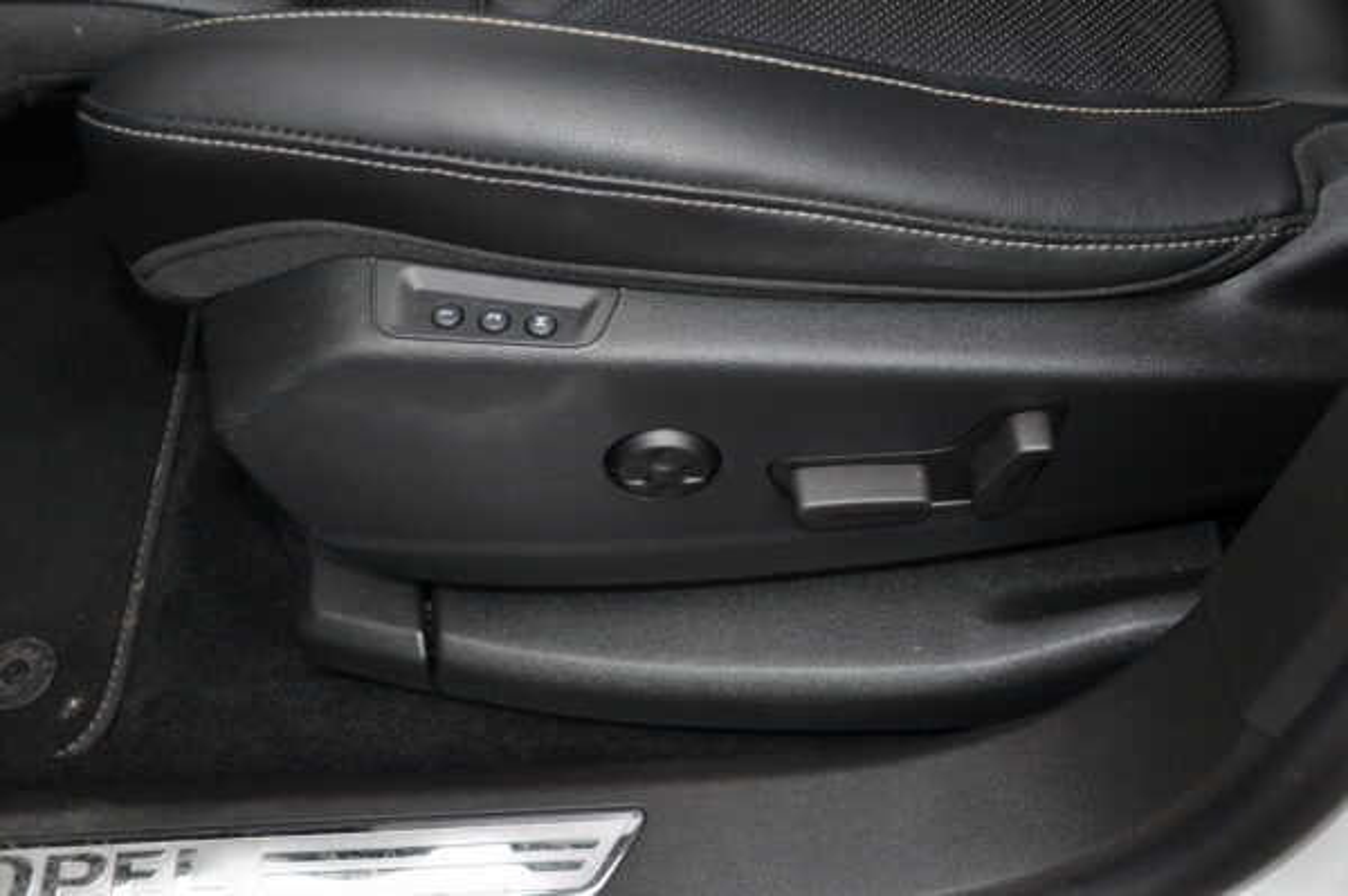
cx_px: 674
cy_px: 448
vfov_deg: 28.0
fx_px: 1796
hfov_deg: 41.1
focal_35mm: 48
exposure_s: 1/200
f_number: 5
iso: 200
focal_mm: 32
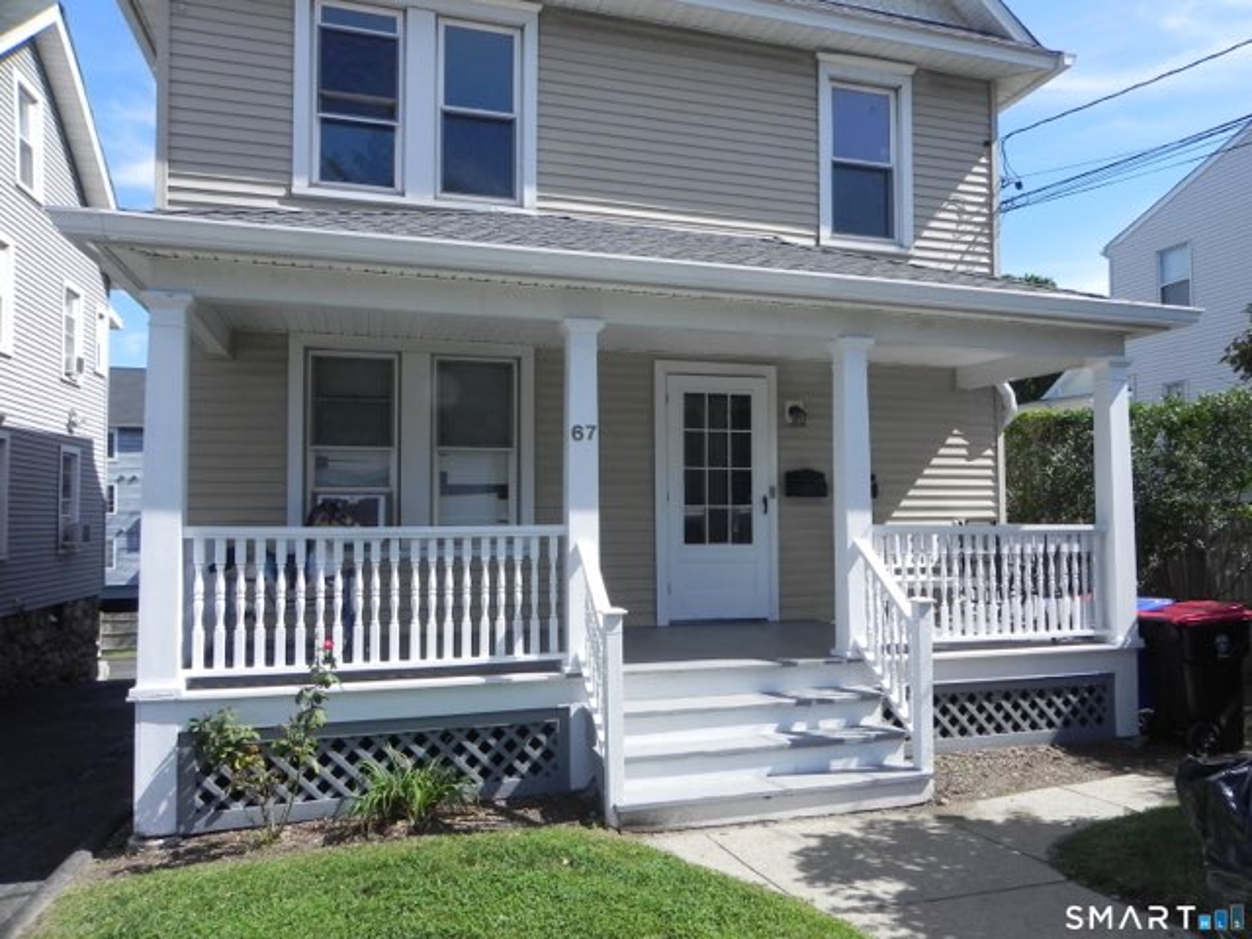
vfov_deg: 53.1
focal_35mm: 26
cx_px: 626
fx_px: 940
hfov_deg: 67.3
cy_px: 470
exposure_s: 1/331
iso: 160
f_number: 7.1
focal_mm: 4.6
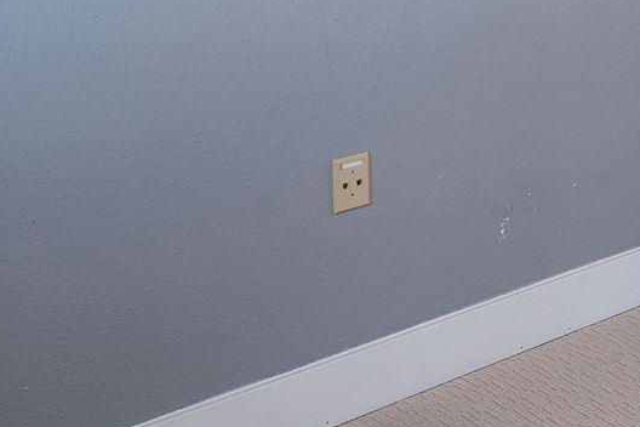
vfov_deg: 19.2
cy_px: -110
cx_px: 1095
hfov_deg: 21.8
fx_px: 1173
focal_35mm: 66
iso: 400
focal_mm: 17
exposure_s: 1/8
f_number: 10
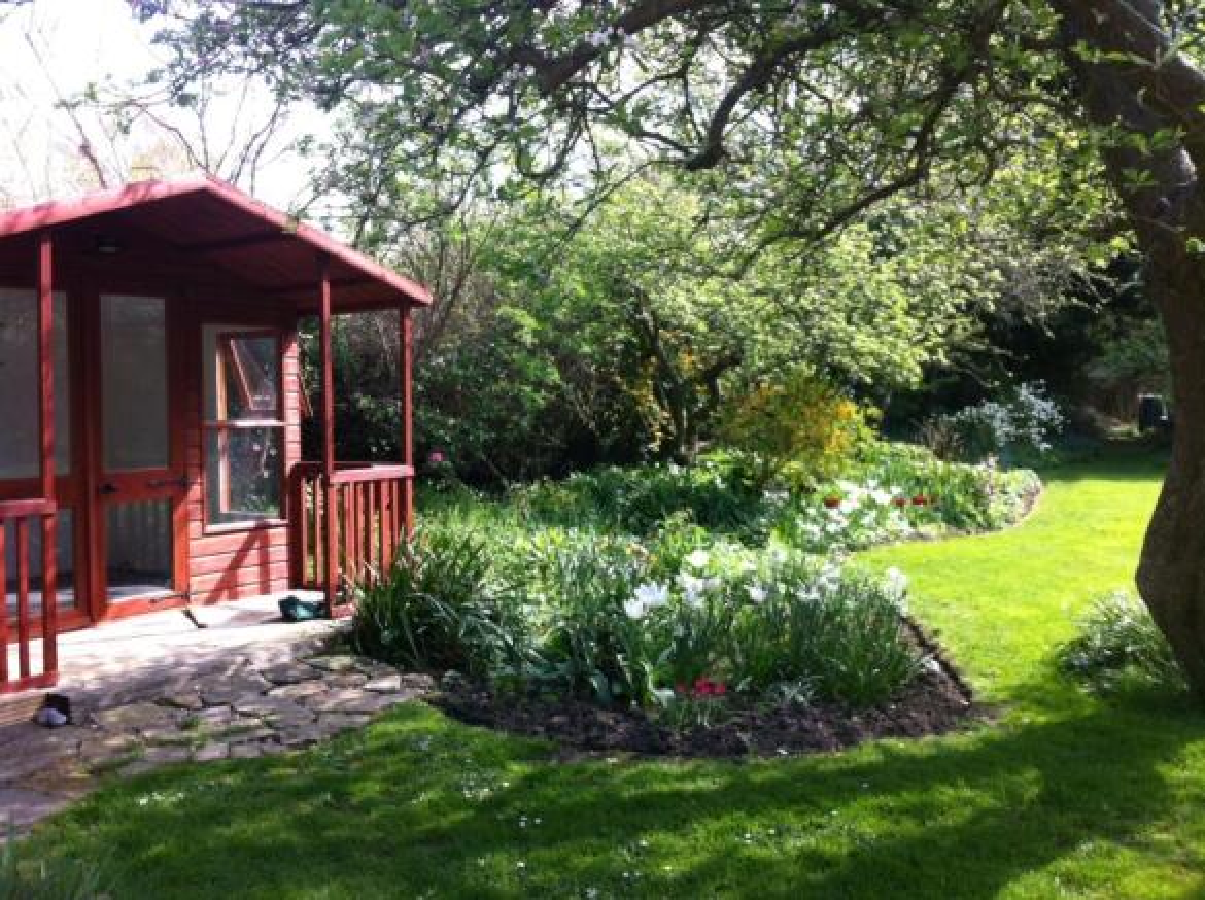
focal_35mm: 35
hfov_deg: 52.7
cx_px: 602
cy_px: 450
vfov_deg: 40.6
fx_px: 1217
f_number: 2.8
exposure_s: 1/184
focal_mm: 3.85
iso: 80
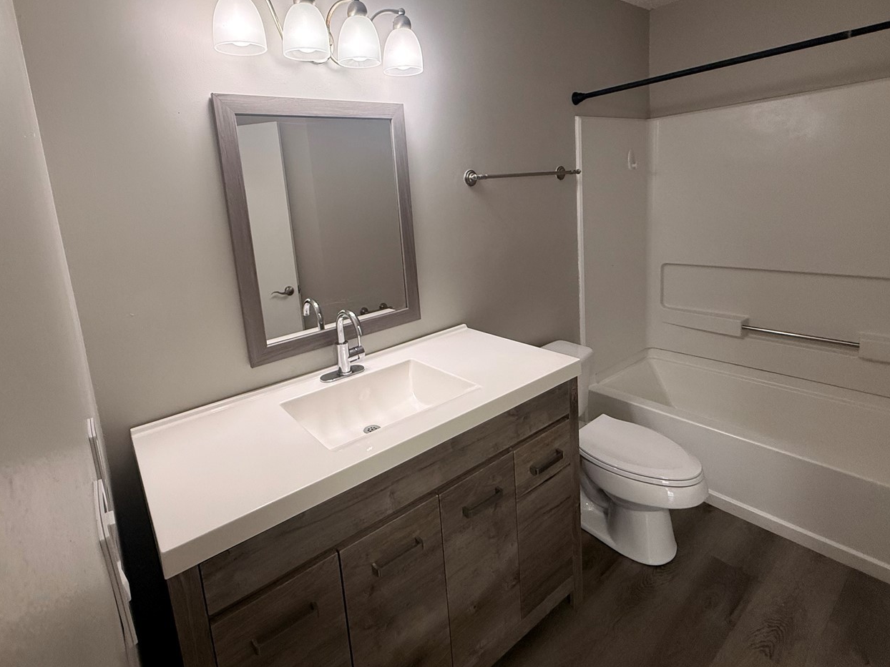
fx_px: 463
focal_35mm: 18
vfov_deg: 70.9
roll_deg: +4.9
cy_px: 267
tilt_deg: -8.5
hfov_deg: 87.5
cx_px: 405
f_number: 2.2
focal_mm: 2.22
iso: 250
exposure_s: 1/120
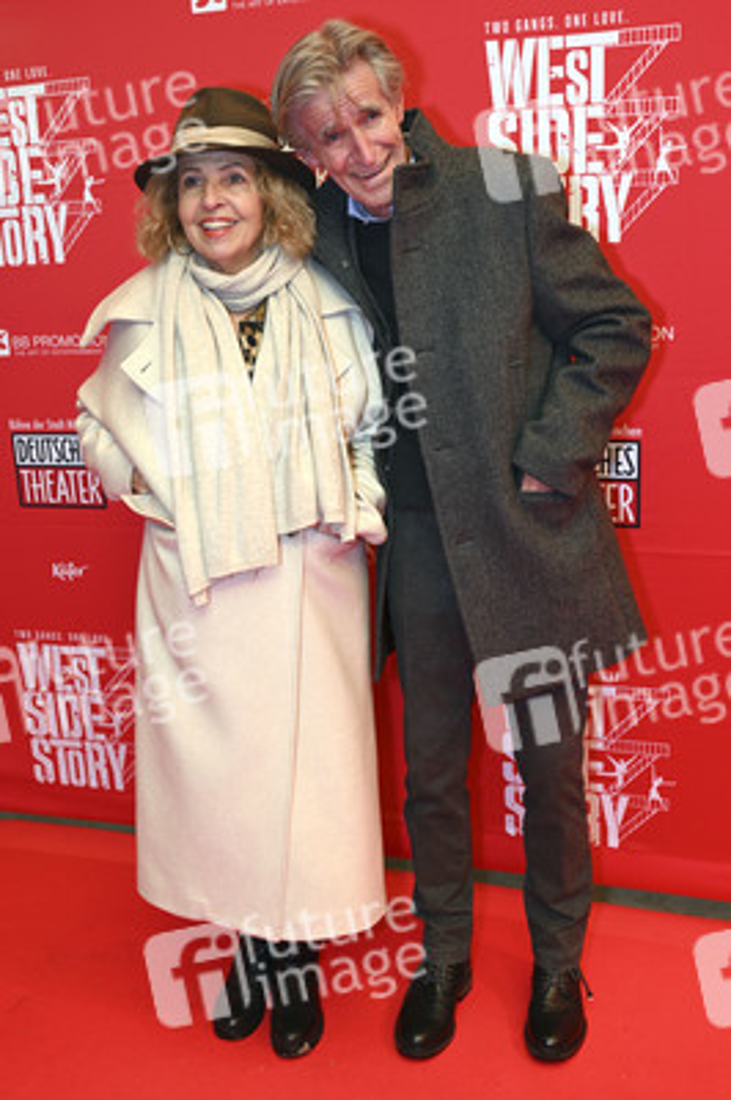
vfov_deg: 47.4
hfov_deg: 32.6
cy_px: 550
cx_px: 366
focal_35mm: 41
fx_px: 1251
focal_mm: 41
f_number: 2.8
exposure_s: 1/125
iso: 1250
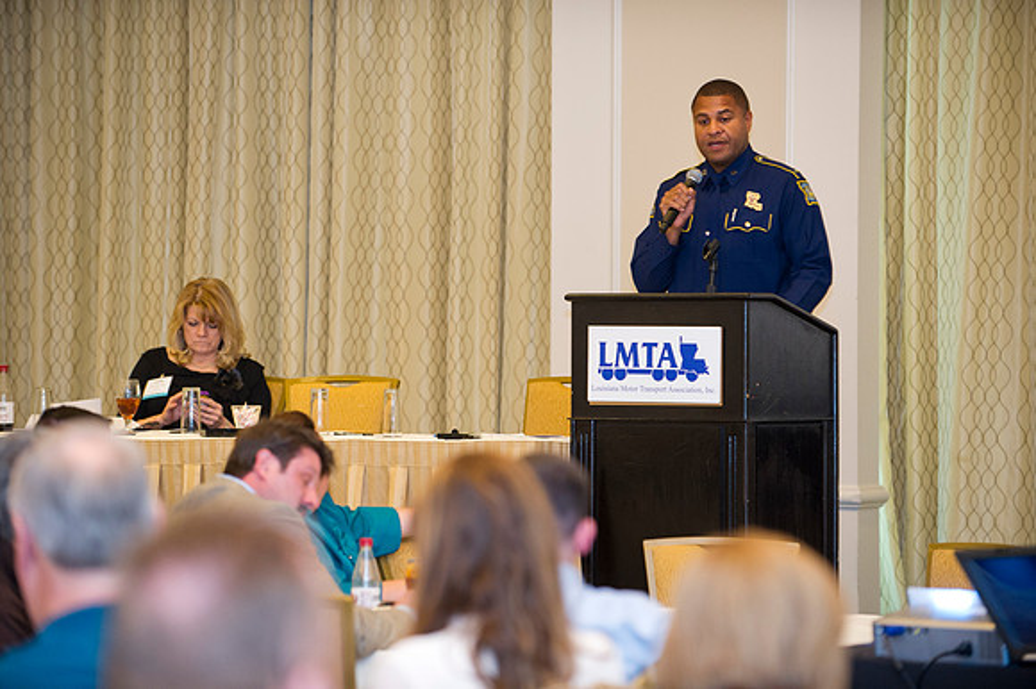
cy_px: 344
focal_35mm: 150
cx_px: 518
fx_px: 4314
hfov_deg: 13.7
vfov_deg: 9.1
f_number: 2.8
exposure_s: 1/60
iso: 1600
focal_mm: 150
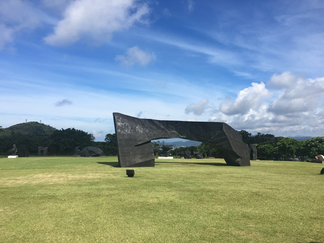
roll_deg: -0.5
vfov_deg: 48.2
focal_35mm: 29
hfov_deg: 61.7
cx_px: 162
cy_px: 122
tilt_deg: +3.6
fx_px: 271
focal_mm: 4.15
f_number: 2.2
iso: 25
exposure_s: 1/2024
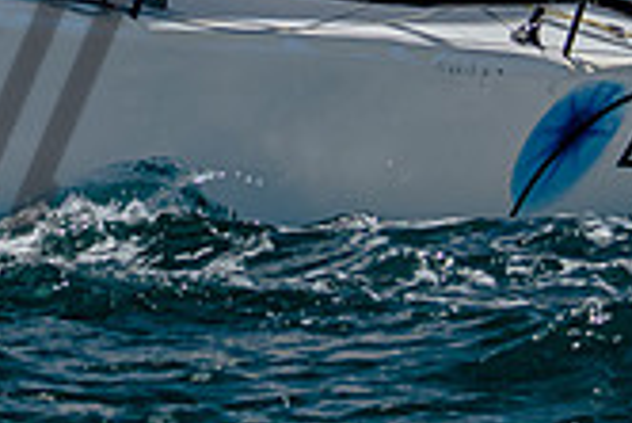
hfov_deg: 2.8
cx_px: -178
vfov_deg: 1.9
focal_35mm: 729
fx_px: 12809
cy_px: -293
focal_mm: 130
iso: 200
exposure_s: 1/1600
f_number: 5
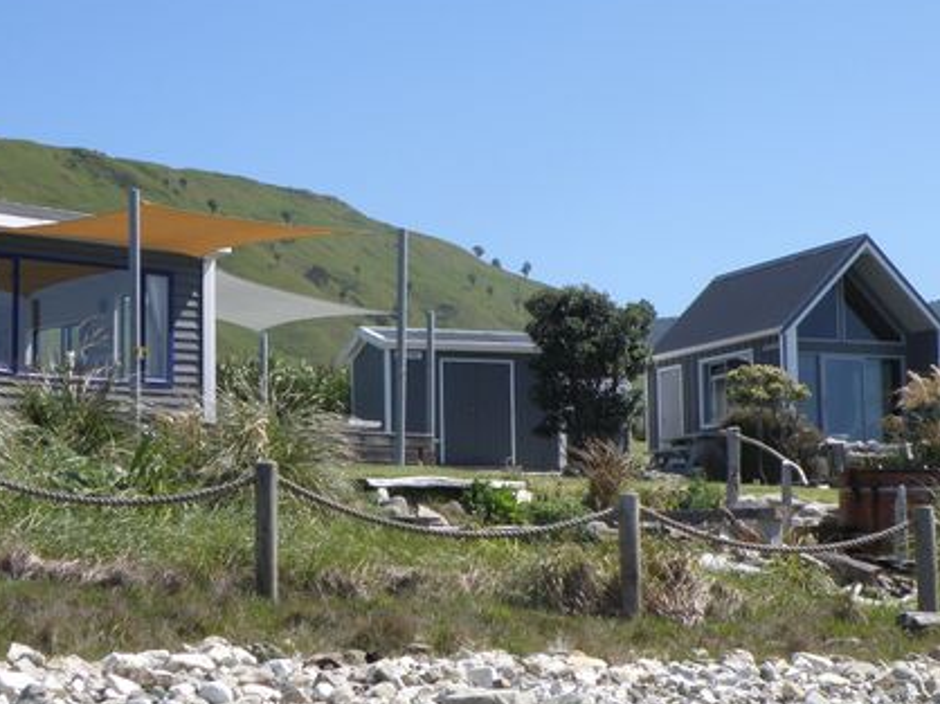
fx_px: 2144
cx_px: 430
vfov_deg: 18.6
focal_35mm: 79
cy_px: 331
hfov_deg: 24.7
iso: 64
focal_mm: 9.77
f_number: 5.6
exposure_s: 1/320
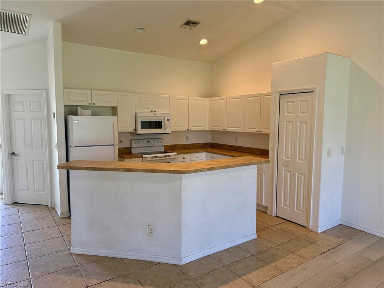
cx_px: 192
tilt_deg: -3.9
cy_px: 144
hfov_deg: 71.6
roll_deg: -1.0
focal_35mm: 24
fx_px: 266
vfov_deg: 56.8
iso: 200
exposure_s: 1/191
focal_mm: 6.76
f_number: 1.78
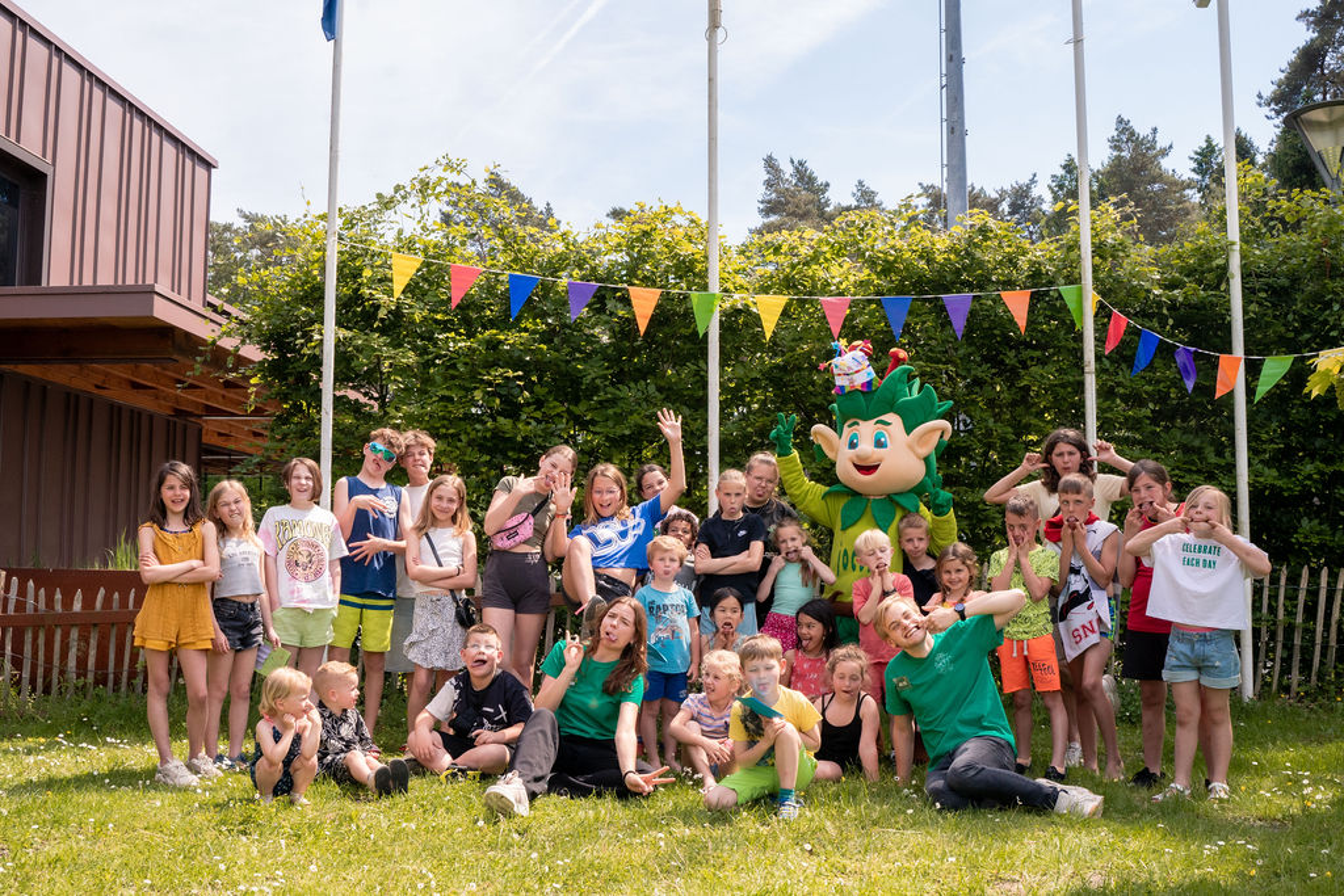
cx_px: 678
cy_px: 476
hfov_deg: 53.4
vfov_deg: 37.0
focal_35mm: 36
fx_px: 1337
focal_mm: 28
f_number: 11
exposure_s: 1/500
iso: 1000
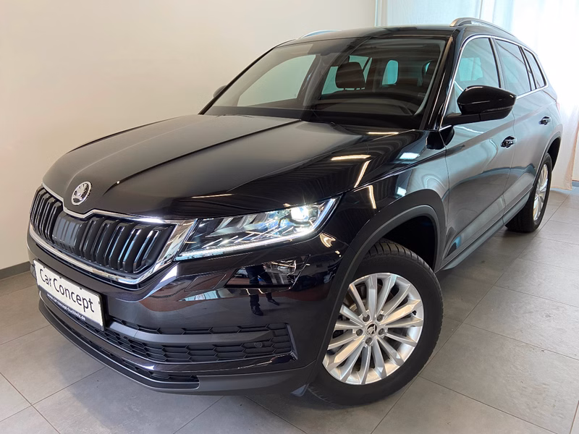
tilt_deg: -19.3
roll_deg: +1.0
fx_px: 435
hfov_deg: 67.3
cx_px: 290
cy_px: 217
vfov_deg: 53.1
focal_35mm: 26
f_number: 1.8
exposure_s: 1/50
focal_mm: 4.25
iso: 125
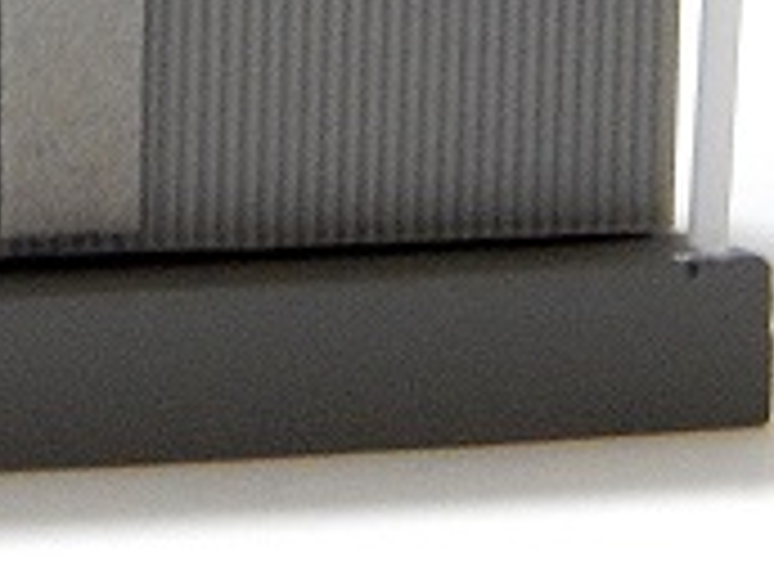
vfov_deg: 4.3
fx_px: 7736
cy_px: -357
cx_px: -702
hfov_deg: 5.6
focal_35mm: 346
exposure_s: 1/6
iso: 800
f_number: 5.1
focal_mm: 15.2
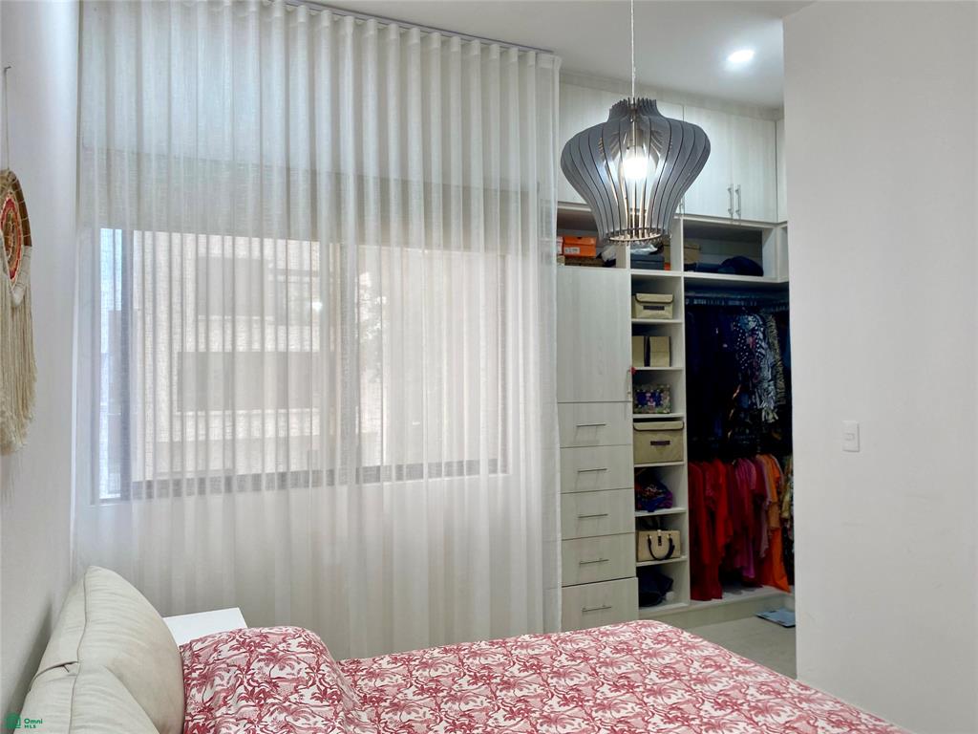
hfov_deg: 67.3
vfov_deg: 53.1
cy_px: 367
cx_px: 489
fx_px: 735
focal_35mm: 26
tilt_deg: +1.8
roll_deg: +0.0
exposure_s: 1/120
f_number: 1.8
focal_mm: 4.25
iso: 100
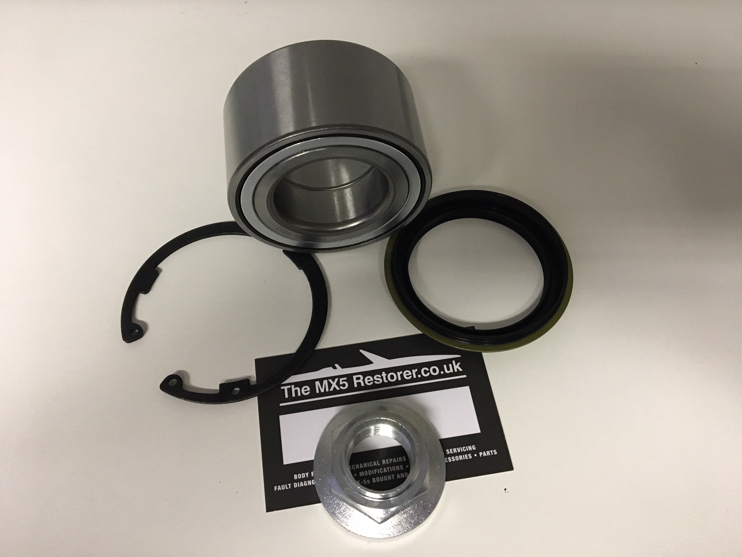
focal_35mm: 29
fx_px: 622
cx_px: 371
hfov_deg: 61.7
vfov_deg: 48.2
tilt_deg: -62.0
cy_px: 278
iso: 200
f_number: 2.2
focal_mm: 4.15
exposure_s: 1/33
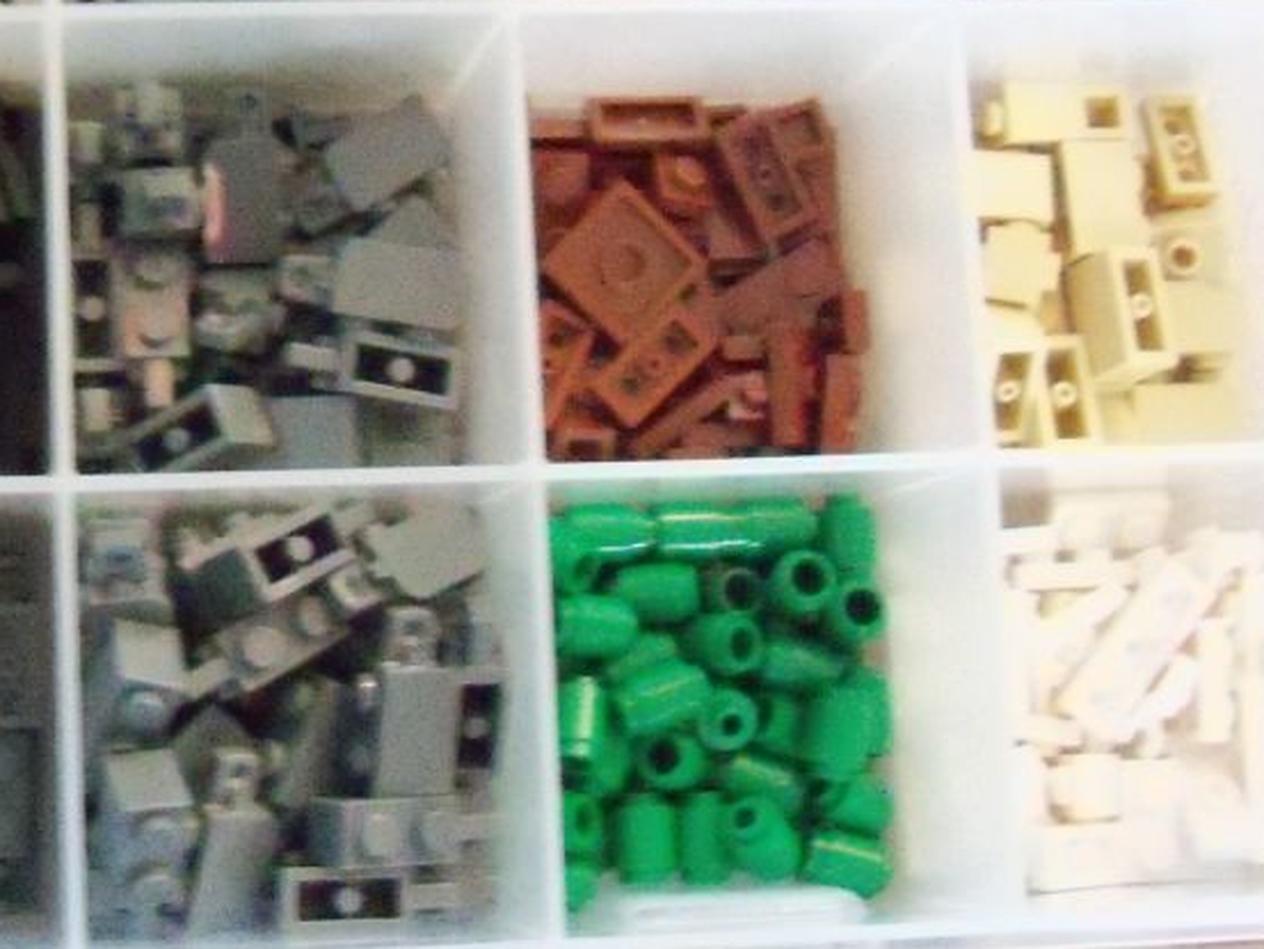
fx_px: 2812
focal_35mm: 77
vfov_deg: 19.1
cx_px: 16
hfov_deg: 24.3
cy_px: 281
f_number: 3.5
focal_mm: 6.2
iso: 1600
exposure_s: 1/10
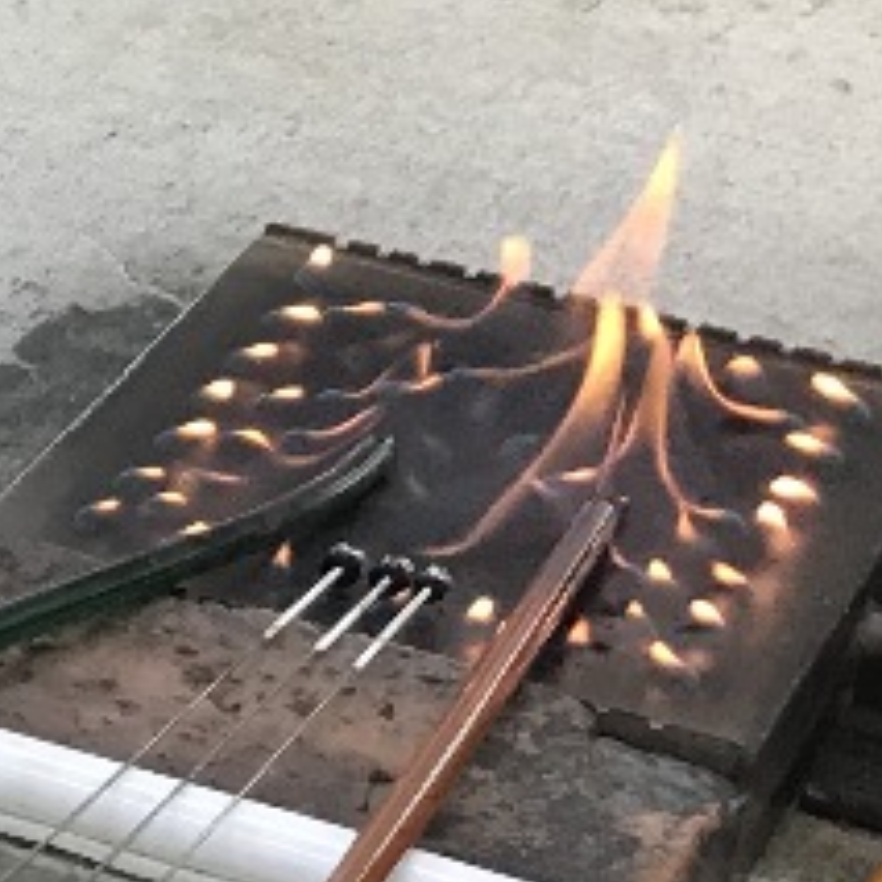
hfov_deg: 10.5
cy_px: 861
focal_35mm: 149
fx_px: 4295
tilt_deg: -32.4
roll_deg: +1.9
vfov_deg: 11.6
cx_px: -1031
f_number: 1.8
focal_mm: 3.99
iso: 40
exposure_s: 1/30
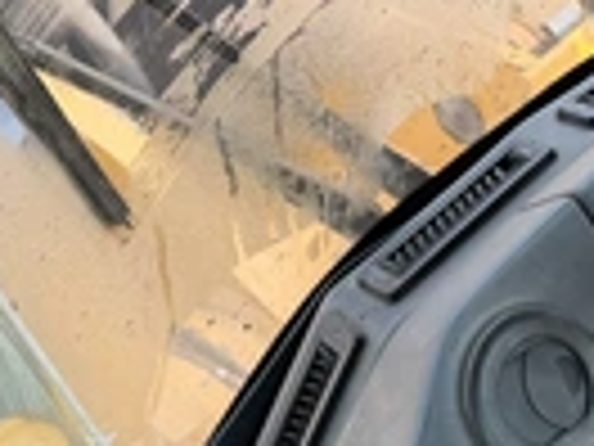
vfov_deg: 20.1
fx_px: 1253
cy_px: 270
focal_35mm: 73
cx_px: 634
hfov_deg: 25.0
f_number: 1.78
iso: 100
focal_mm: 6.76
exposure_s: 1/849
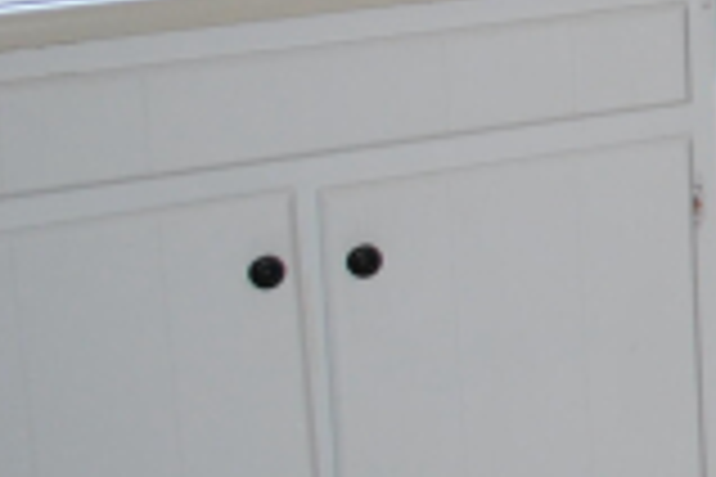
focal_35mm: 127
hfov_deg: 13.6
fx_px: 2526
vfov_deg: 10.4
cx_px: 1475
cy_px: -274
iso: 400
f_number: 4
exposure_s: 1/60
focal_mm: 18
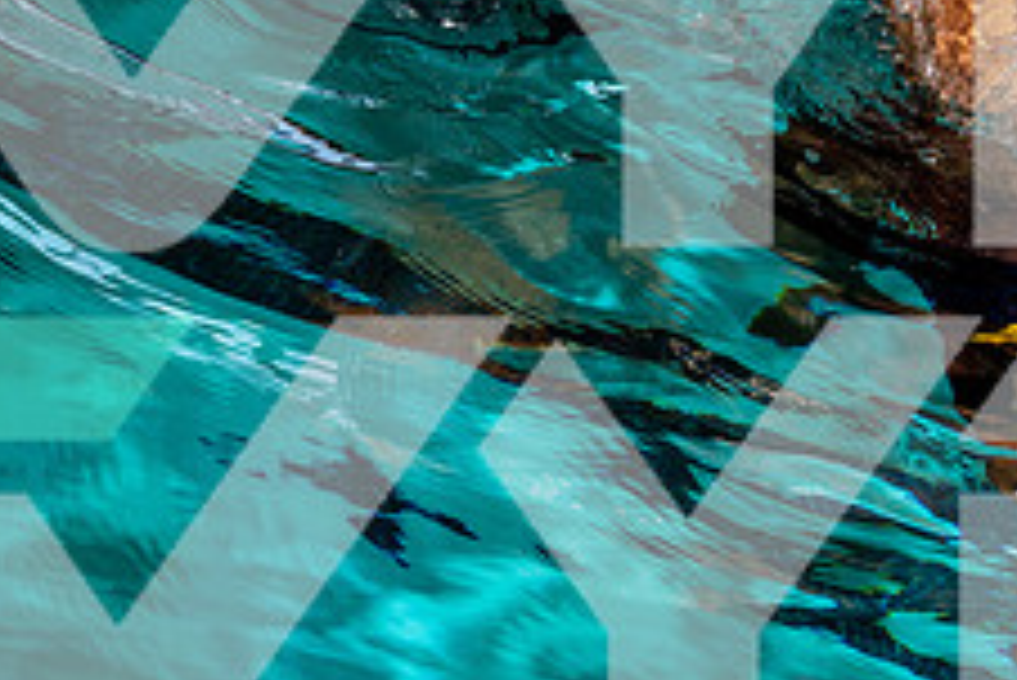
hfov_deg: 17.9
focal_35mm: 113
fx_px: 3194
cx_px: 886
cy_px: 11
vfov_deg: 12.0
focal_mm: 44
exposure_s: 1/250
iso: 640
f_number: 5.6
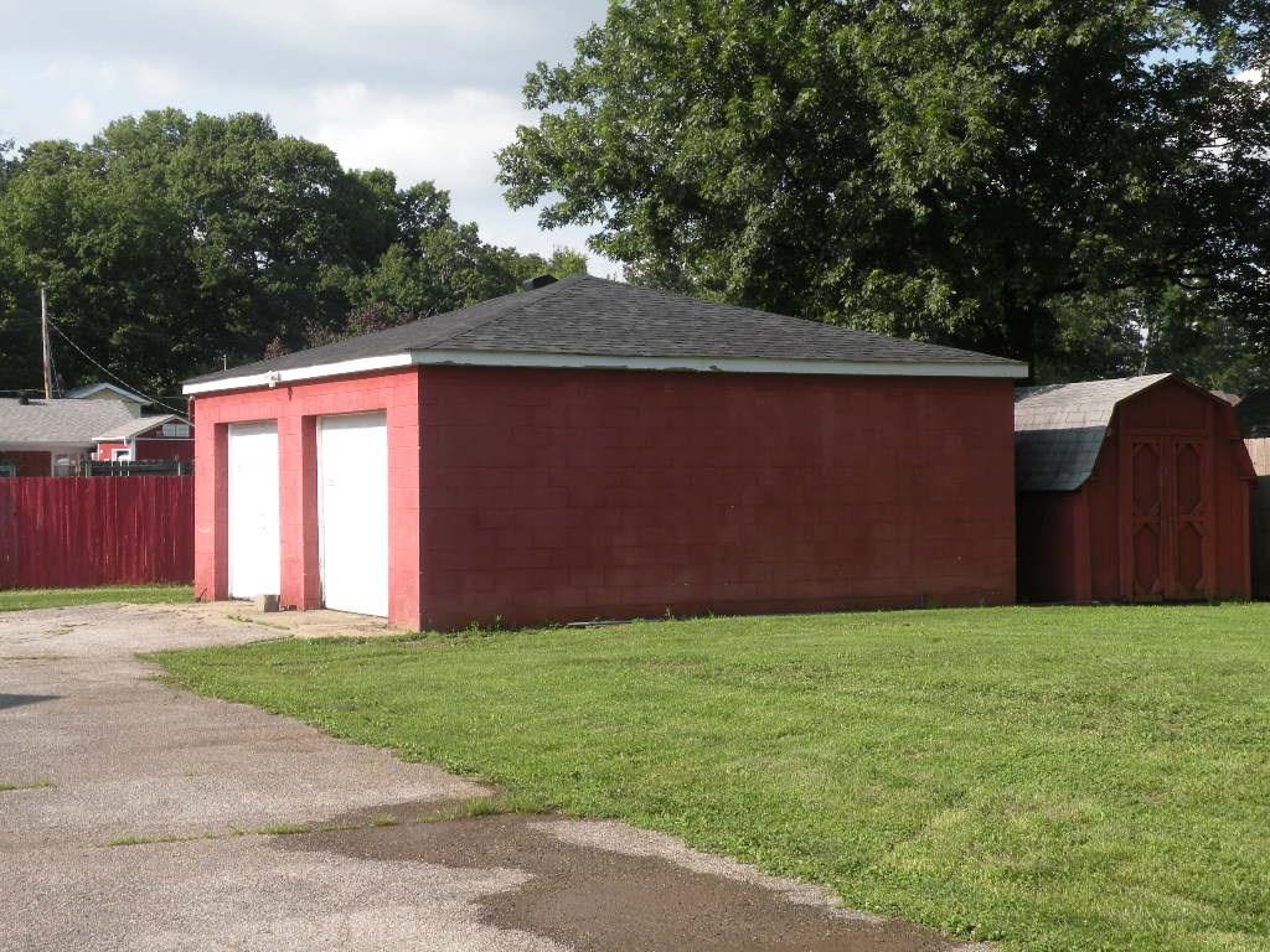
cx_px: 635
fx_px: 2055
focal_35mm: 56
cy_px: 476
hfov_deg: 34.3
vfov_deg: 26.1
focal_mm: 9.8
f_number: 5.6
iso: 64
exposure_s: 1/190
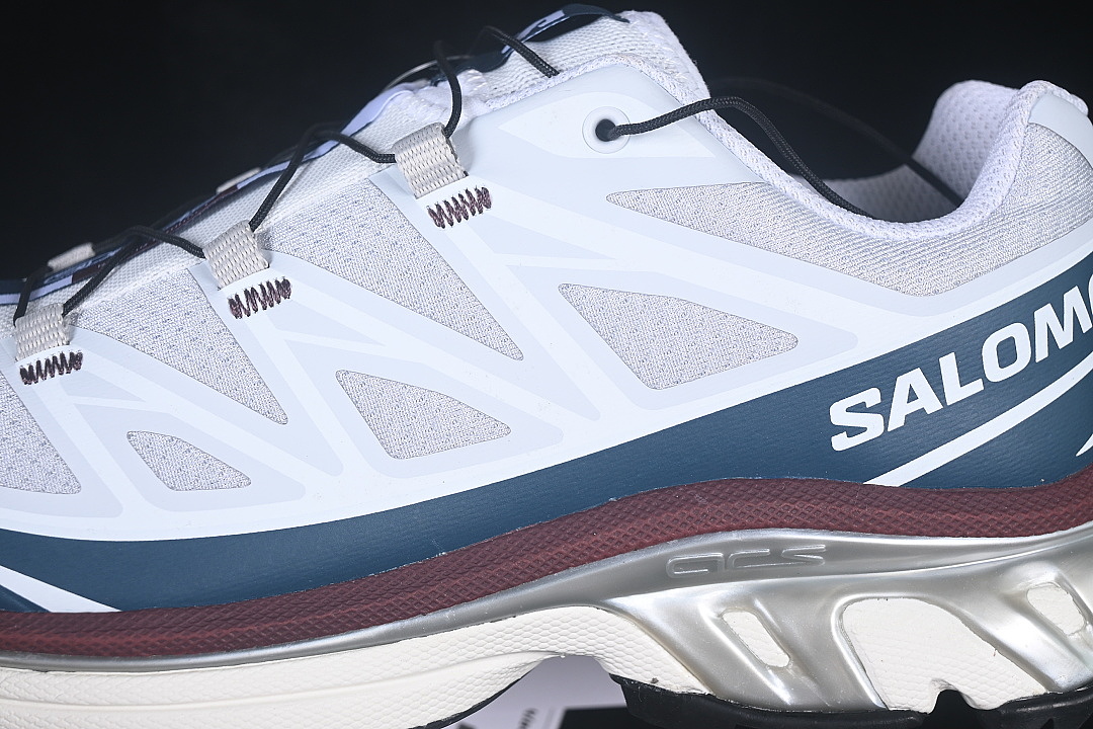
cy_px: 364
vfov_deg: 18.2
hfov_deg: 27.0
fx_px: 2277
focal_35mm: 75
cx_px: 546
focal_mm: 50
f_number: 7.1
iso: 160
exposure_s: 1/80
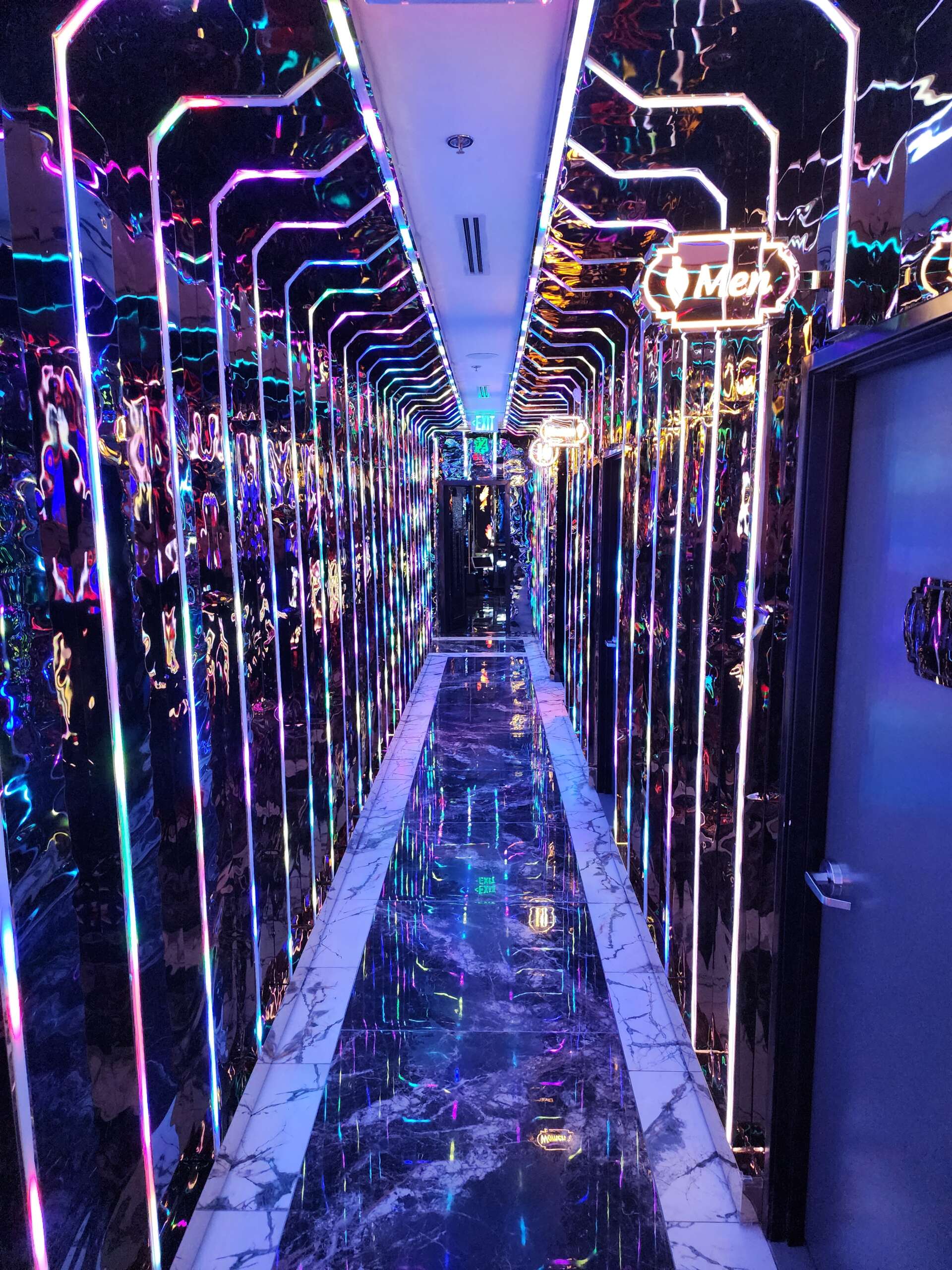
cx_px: 476
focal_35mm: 23
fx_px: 843
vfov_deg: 73.9
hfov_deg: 58.9
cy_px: 635
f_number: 1.8
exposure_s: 1/24
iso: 500
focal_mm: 6.4
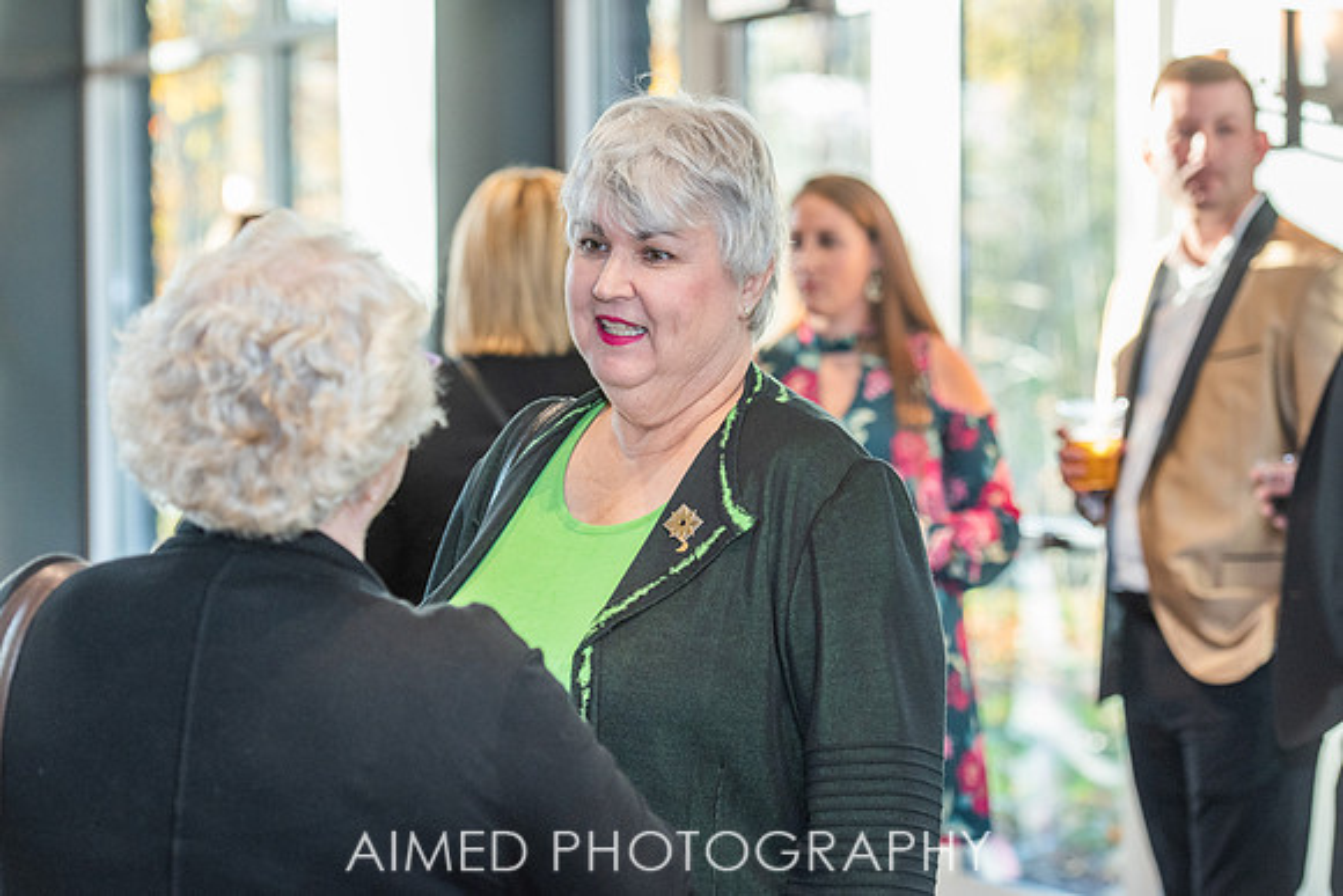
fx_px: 3804
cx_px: 672
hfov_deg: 20.0
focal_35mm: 102
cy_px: 448
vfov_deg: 13.4
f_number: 4.5
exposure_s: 1/200
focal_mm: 100
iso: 1000
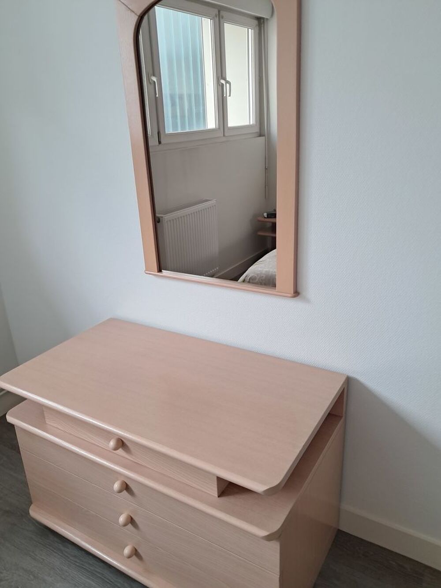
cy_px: 294
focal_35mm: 27
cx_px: 220
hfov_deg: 51.4
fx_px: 459
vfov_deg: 65.3
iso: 125
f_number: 1.8
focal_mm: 4
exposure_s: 1/60
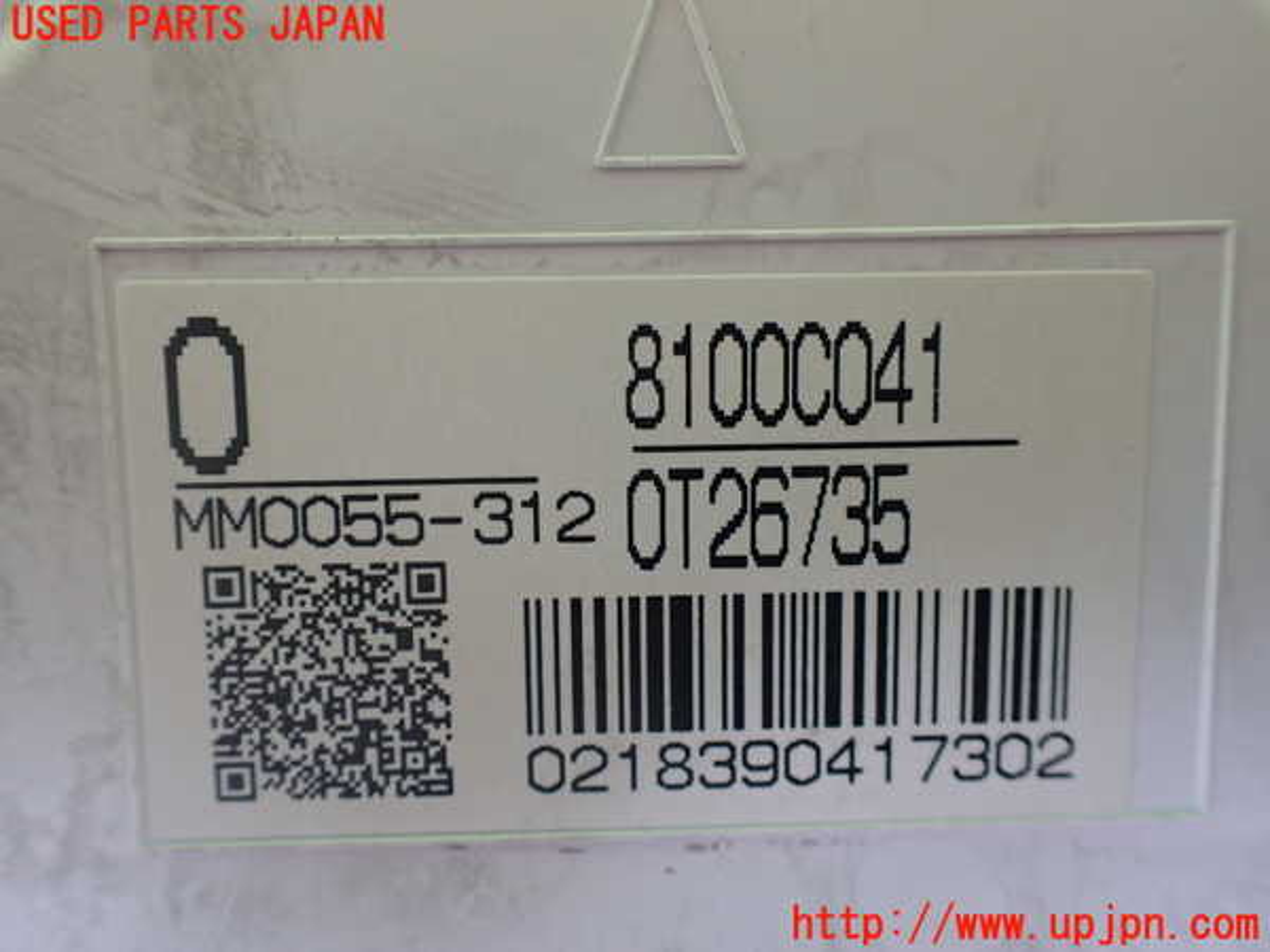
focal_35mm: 30
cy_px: 476
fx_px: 1101
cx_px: 635
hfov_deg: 60.0
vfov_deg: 46.8
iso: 250
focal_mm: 5.4
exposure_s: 1/125
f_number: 2.3
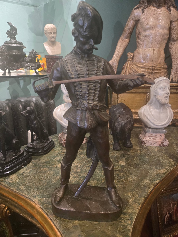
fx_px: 158
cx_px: 89
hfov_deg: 58.9
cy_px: 118
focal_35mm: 23
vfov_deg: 73.9
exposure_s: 1/100
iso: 400
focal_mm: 5.4
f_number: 1.8
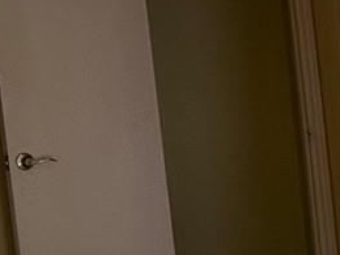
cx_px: 845
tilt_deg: -7.8
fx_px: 1856
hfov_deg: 9.3
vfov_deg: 7.8
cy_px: 280
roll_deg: +2.4
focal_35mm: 189
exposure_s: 1/121
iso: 160
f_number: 1.78
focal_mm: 6.86
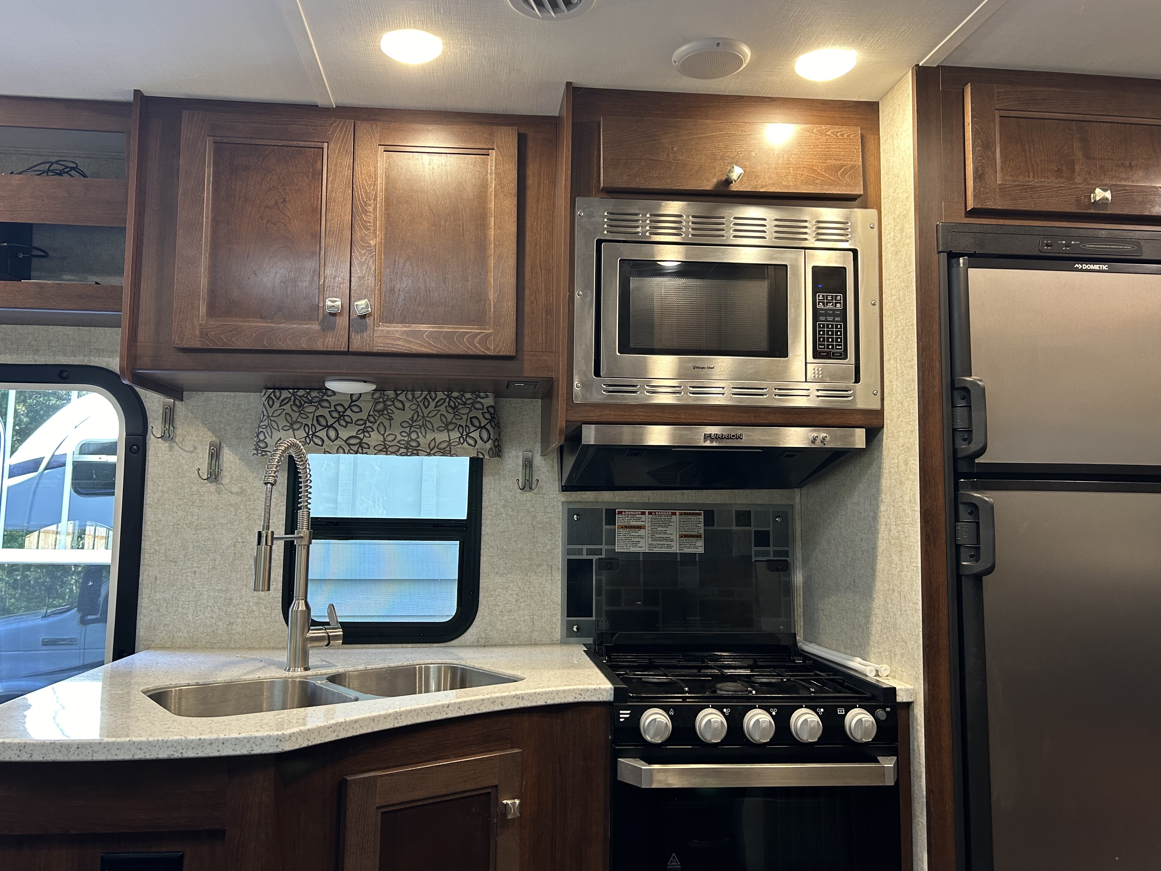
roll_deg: -0.3
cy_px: 421
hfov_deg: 65.3
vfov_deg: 51.3
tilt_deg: +6.8
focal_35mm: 27
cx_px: 571
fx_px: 906
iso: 160
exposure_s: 1/60
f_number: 1.5
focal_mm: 5.7
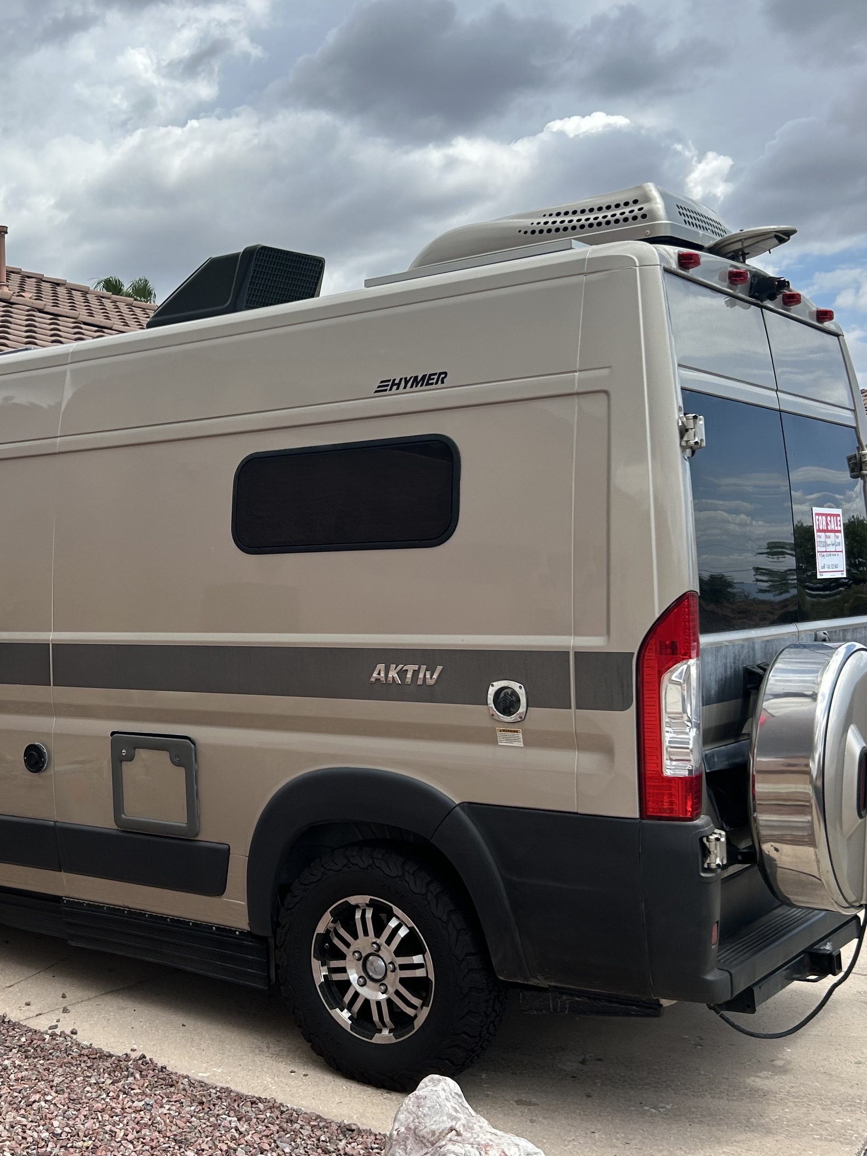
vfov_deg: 44.8
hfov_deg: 33.4
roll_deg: +0.9
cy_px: 572
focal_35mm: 42
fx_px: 1403
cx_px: 176
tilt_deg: +0.6
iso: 50
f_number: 1.5
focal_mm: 5.7
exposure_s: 1/4831
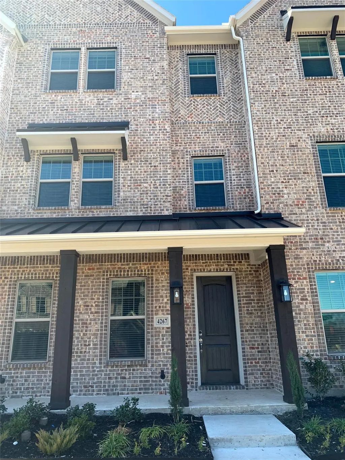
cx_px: 172
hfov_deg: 53.1
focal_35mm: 26
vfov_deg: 67.3
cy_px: 230
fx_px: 345
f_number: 1.8
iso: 25
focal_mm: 4.25
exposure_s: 1/520
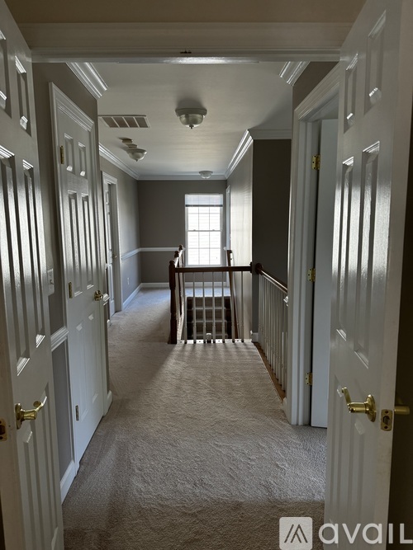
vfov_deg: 71.6
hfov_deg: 56.8
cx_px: 206
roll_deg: +1.4
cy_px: 275
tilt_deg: -5.2
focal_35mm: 24
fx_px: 382
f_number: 1.78
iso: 200
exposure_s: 1/120
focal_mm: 6.76
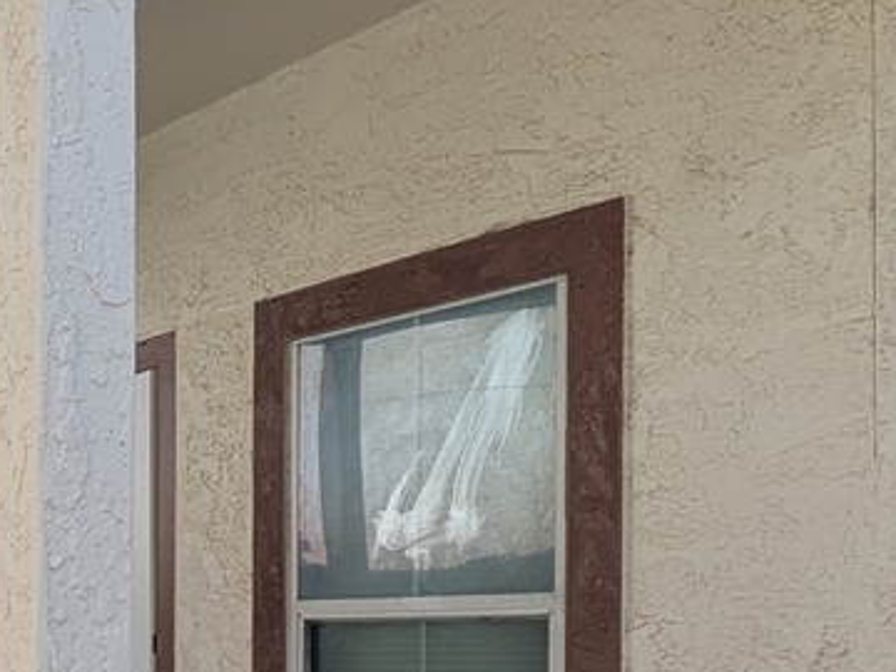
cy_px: 640
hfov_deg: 32.6
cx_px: 87
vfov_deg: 25.1
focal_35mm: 56
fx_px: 1450
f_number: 2.2
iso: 49
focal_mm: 1.83
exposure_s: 1/943
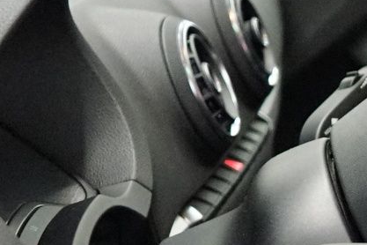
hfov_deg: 10.2
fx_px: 1774
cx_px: 896
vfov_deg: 7.9
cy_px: 235
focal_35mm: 174
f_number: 3.5
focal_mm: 29
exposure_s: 1/125
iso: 6400
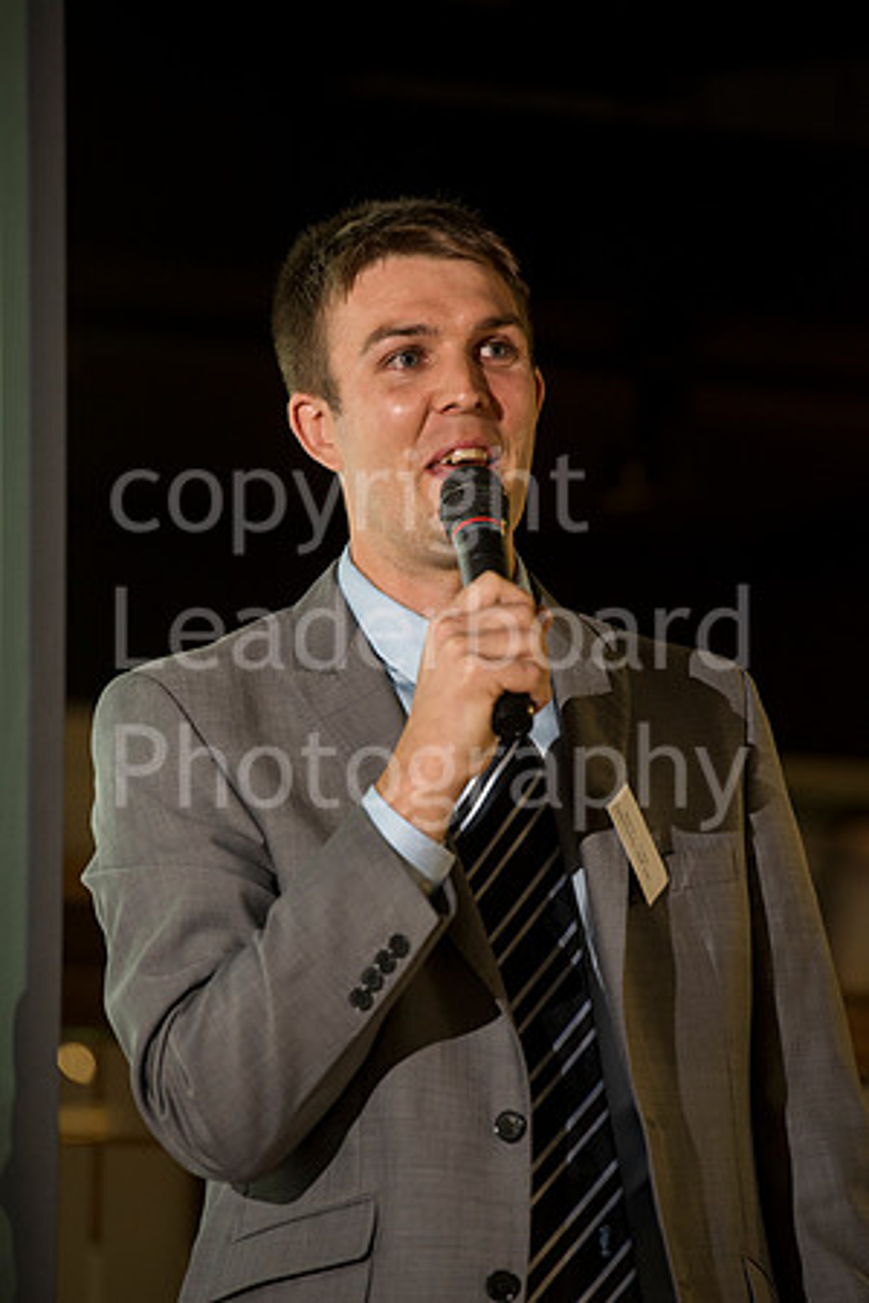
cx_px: 434
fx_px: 7060
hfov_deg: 7.0
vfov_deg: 10.5
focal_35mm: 195
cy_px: 652
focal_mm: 195
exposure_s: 1/200
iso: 1250
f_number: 4
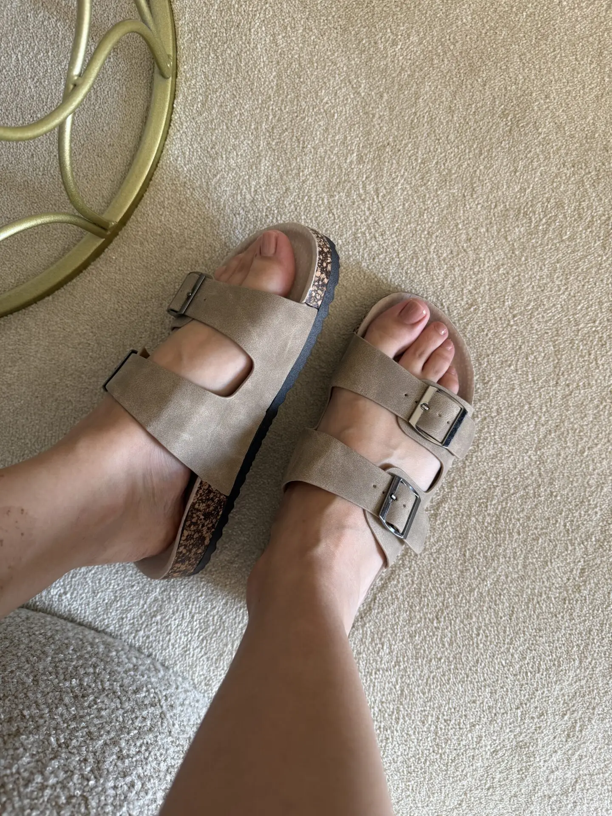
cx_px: 306
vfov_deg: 71.6
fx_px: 566
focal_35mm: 24
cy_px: 408
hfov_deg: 56.8
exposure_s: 1/85
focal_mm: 6.76
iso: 200
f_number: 1.78
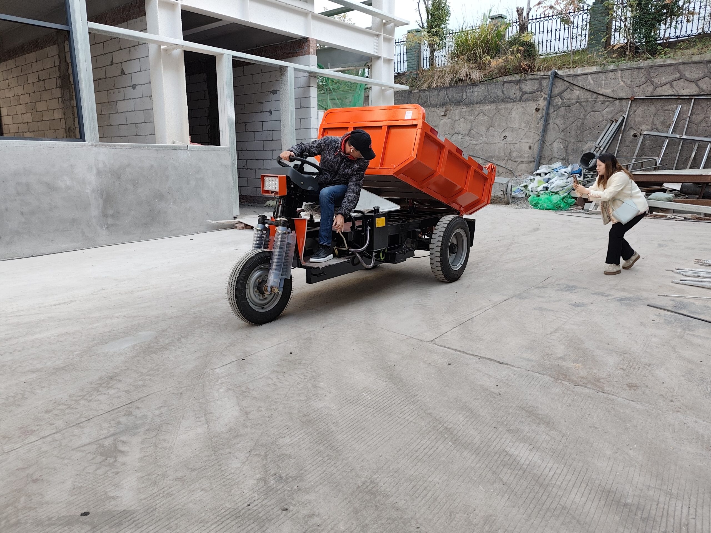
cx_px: 356
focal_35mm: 24
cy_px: 266
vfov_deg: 56.8
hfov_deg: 71.6
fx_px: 493
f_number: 1.6
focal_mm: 5.84
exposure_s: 1/124
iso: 50
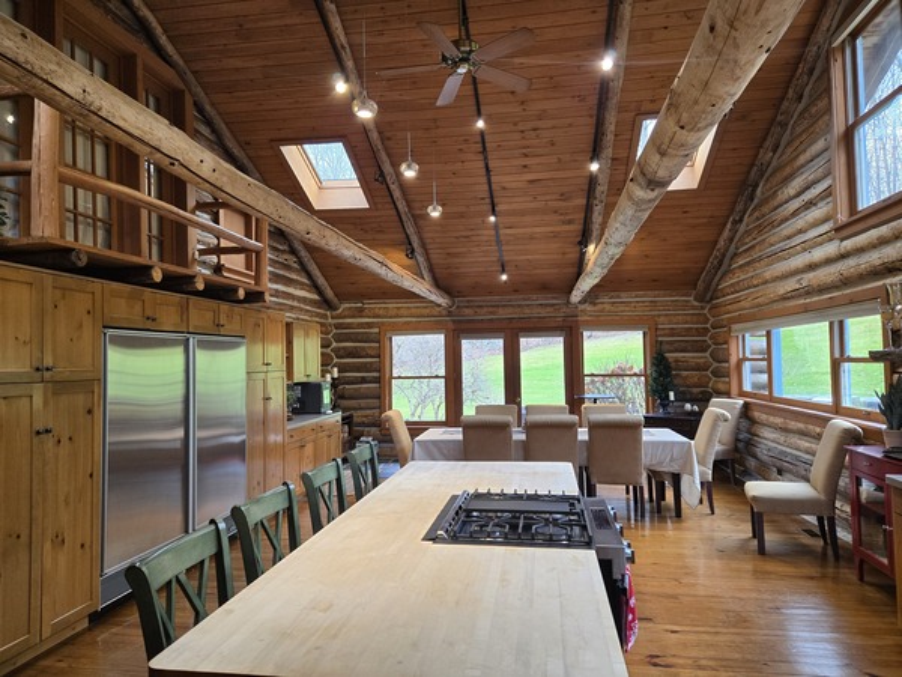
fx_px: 599
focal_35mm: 23
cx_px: 451
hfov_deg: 73.9
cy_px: 338
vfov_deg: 58.9
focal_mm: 5.4
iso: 160
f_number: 1.8
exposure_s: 1/120
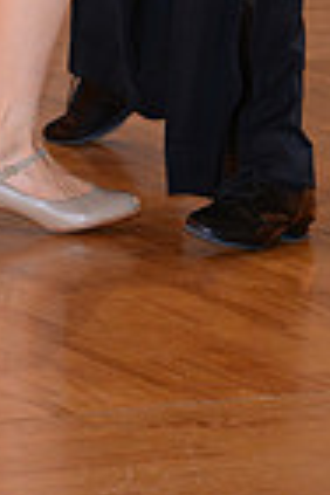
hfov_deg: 3.0
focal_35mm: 451
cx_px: 118
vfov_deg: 4.5
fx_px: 6201
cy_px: -372
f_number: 4.5
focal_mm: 110
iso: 1000
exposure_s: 1/250
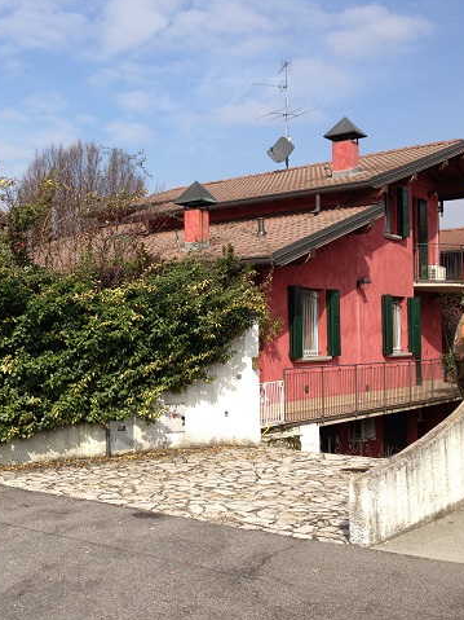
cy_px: 311
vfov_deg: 42.1
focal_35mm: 45
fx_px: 805
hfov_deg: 31.4
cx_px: 95
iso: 50
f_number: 2.4
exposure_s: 1/1178
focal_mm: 4.13
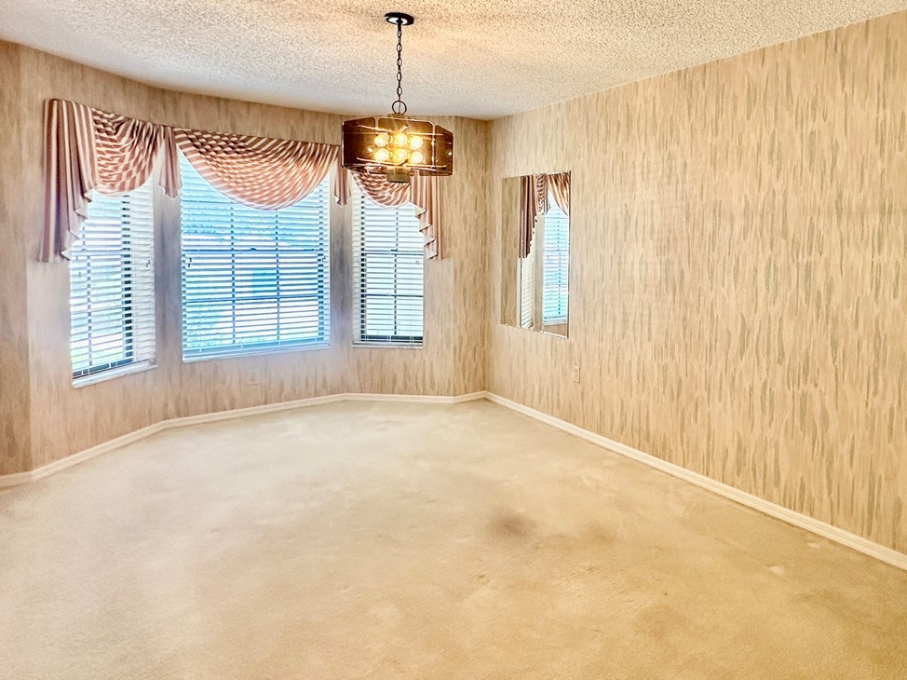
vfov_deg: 58.3
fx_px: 602
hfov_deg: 71.9
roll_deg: -1.5
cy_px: 265
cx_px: 600
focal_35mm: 23
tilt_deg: -2.5
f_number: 2.2
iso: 250
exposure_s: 1/60
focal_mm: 2.22
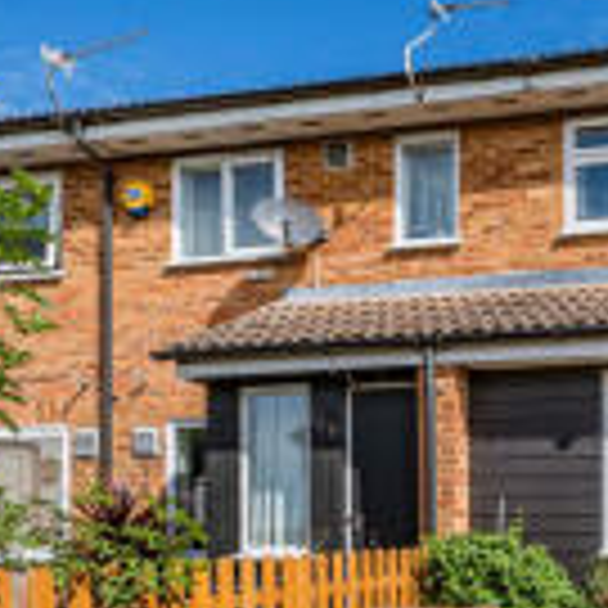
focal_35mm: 39
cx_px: 680
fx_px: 775
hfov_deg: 36.0
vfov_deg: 40.0
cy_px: 534
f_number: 9
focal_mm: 13
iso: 320
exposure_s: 1/800
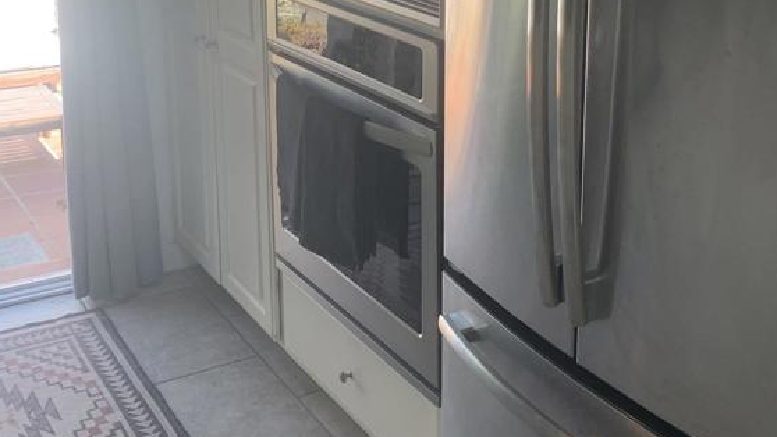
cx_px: 430
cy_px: 53
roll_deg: -0.9
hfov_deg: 39.8
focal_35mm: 52
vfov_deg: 22.6
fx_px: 1071
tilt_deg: -13.7
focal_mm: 4.25
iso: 32
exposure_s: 1/121
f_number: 1.8
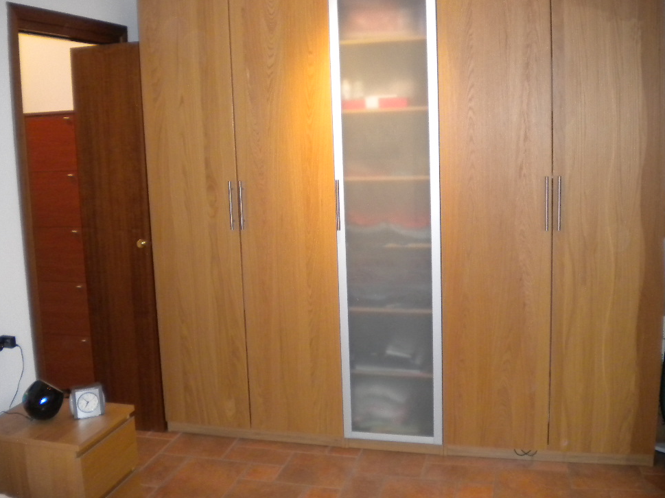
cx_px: 319
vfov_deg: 38.6
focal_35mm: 37
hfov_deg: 50.1
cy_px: 238
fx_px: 711
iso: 400
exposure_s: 1/30
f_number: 3.1
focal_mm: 6.3
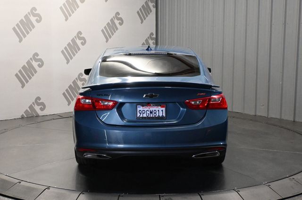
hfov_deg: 45.1
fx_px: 364
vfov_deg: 30.7
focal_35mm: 44
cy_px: 100
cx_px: 151
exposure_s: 1/60
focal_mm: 29
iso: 5000
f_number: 4.8
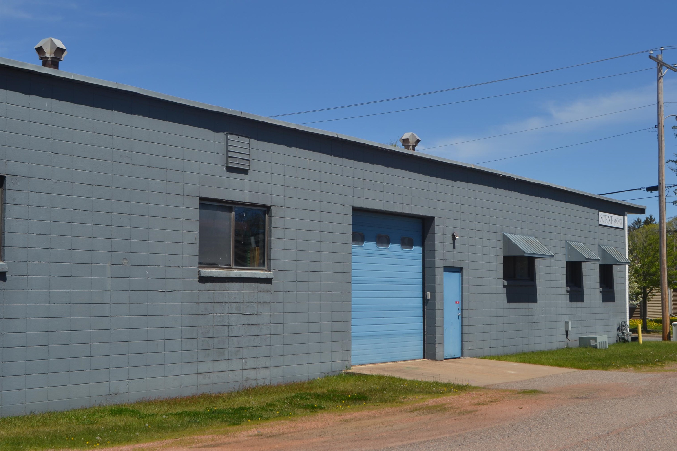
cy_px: 225
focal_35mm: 54
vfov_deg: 25.3
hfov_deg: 37.2
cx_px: 344
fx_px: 1006
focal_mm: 35
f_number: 8
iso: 100
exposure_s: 1/250
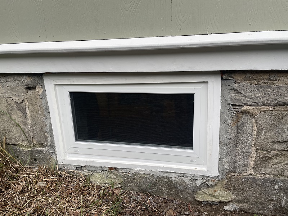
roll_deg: +4.1
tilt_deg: -15.8
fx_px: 216
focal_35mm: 26
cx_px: 144
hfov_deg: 67.3
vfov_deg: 53.1
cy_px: 108
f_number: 1.6
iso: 32
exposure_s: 1/153
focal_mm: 4.2
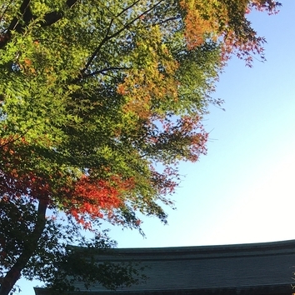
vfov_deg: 18.3
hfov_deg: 19.9
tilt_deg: +10.1
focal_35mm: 87
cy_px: 403
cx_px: 140
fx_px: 839
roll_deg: +3.2
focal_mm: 4.15
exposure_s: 1/605
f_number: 2.2
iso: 25
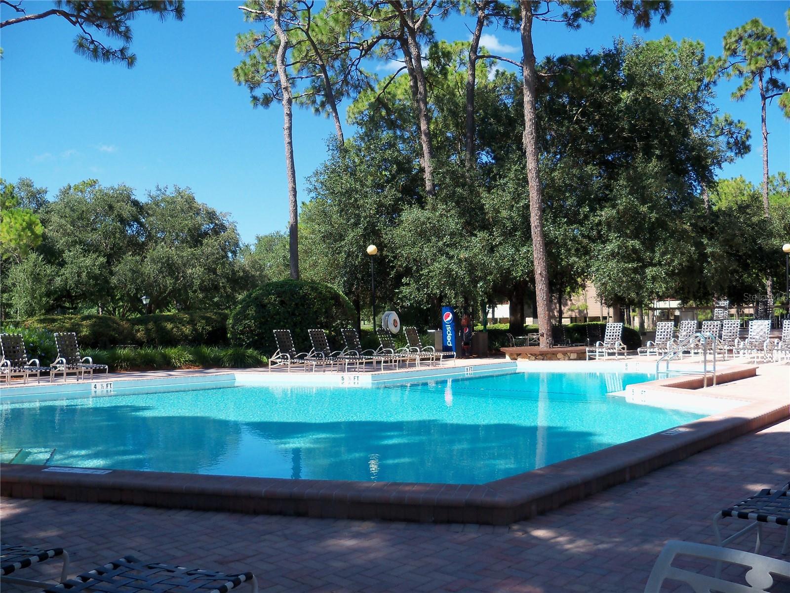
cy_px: 296
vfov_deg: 40.7
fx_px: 799
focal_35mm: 35
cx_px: 395
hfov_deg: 52.6
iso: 64
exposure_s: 1/320
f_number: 3.5
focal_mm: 6.2
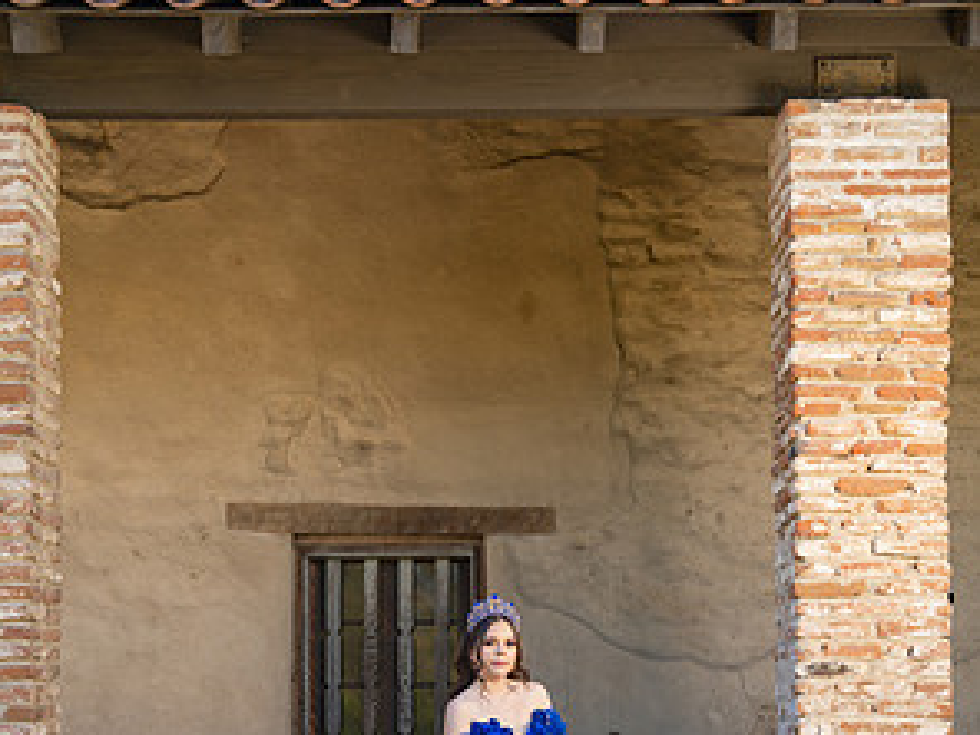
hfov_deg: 26.7
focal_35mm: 73
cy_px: 639
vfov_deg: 19.8
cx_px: 490
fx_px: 2067
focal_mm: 50
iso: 80
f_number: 2
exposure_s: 1/500
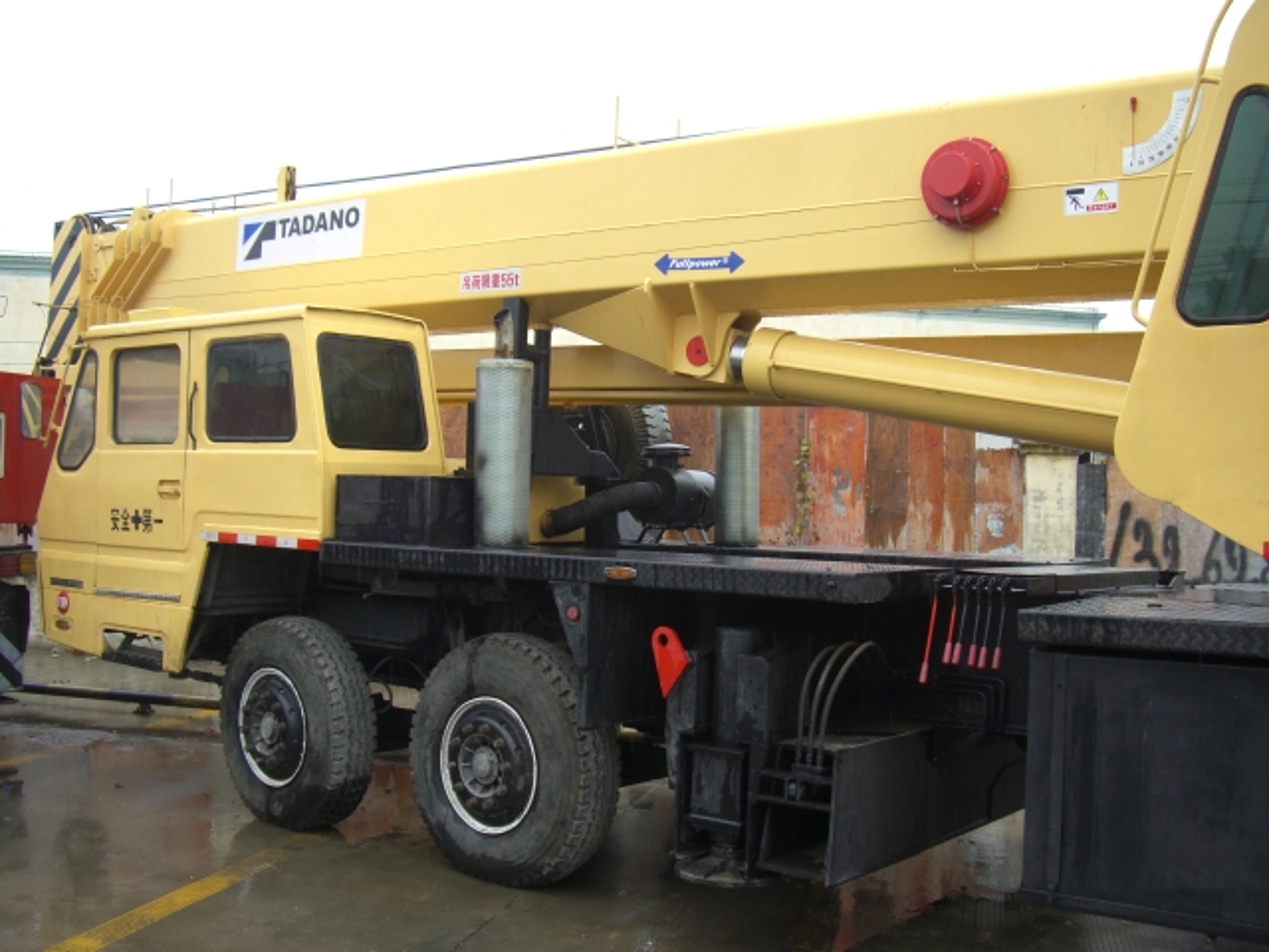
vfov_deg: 37.7
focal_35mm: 38
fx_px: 1393
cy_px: 476
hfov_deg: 49.0
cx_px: 634
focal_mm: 7.9
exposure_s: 1/200
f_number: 2.8
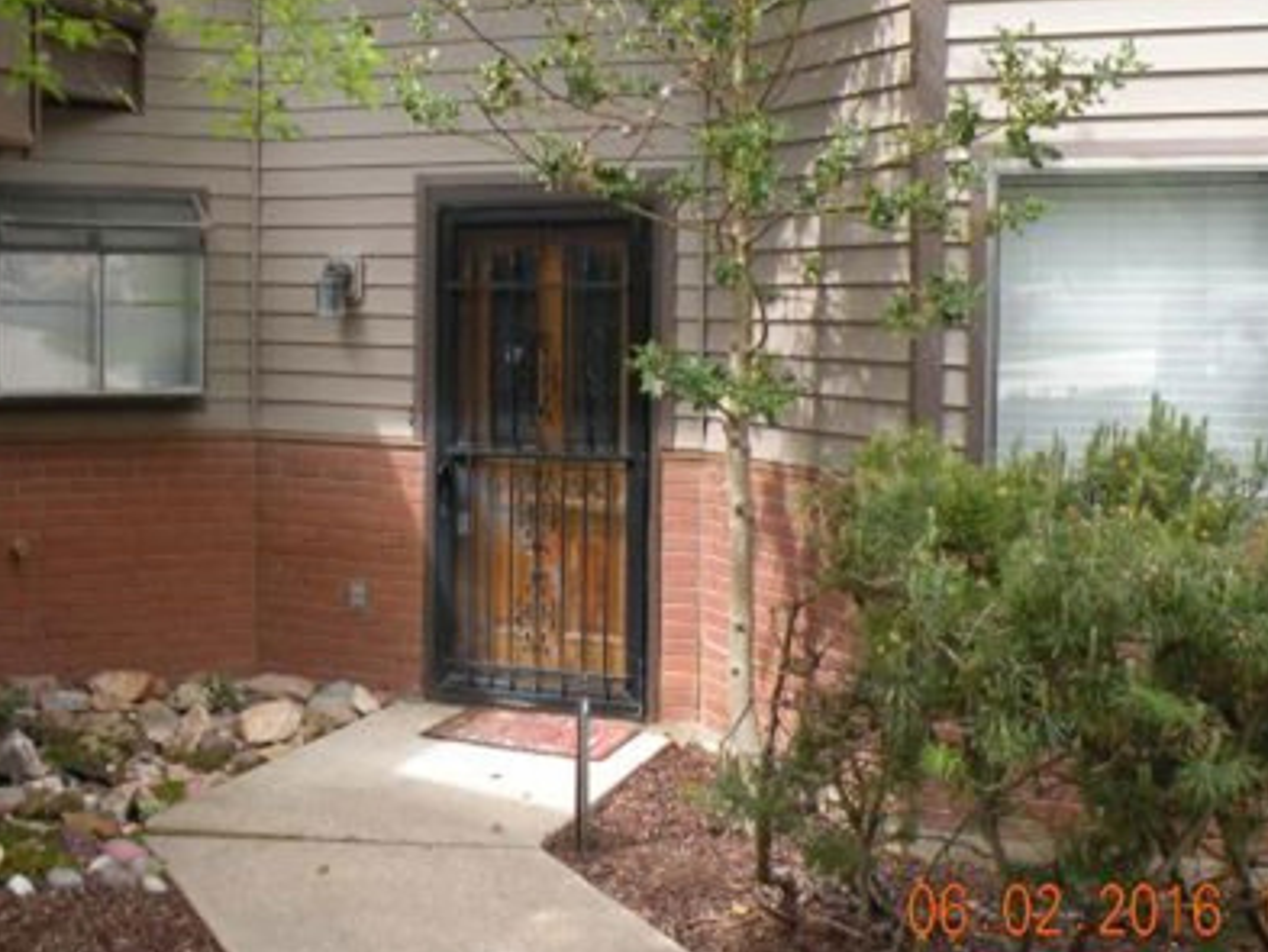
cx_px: 510
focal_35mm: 44
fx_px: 1612
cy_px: 297
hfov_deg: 42.7
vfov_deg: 32.5
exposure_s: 1/92.2
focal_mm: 4.7
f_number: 3.5
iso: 64
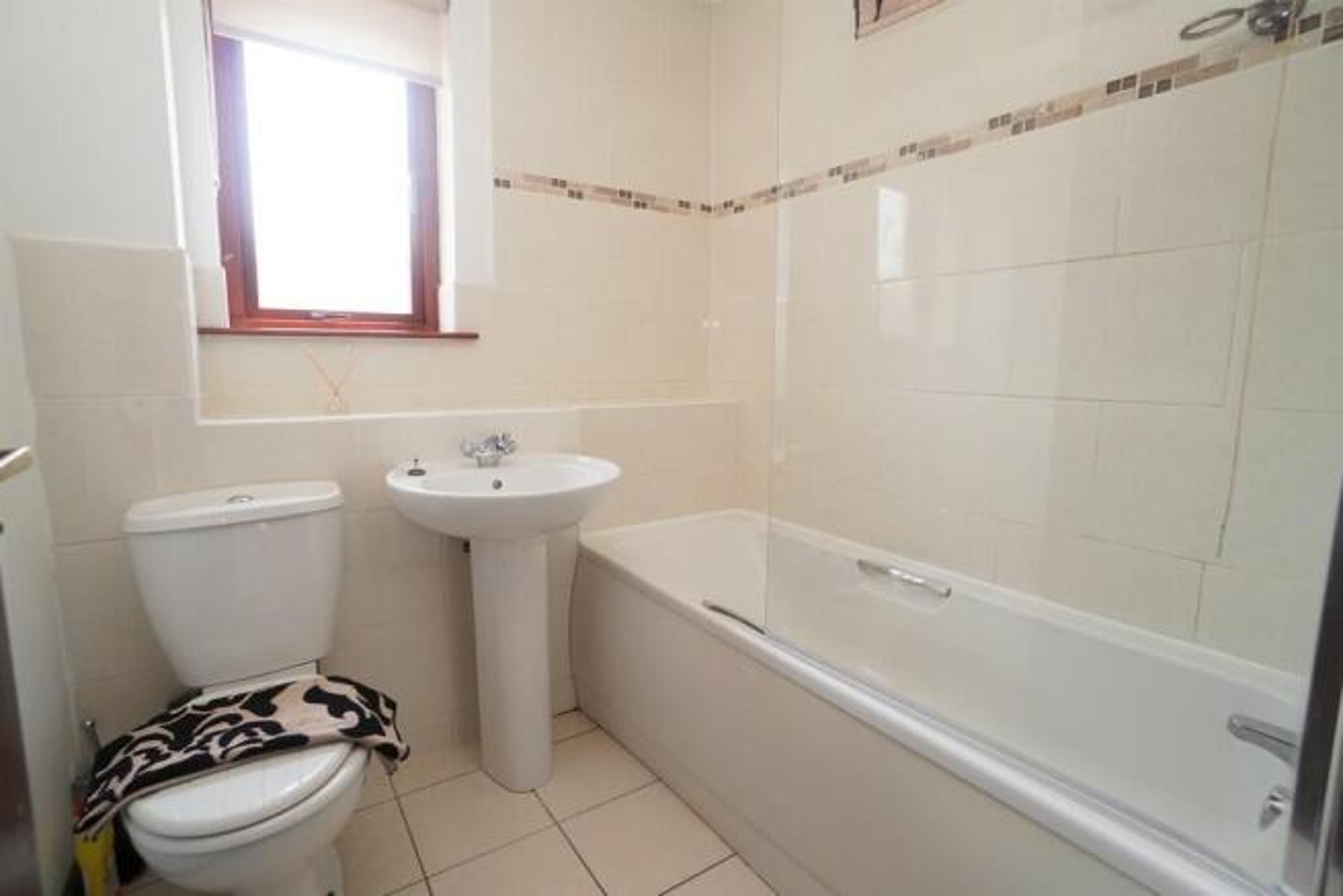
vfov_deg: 72.1
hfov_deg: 95.0
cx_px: 672
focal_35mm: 16
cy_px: 448
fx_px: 616
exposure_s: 1/160
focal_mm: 11
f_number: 4
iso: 640
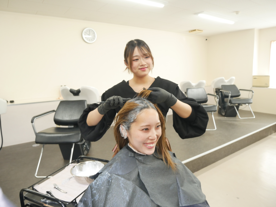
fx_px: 191
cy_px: 104
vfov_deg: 56.9
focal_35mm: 24
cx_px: 138
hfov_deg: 71.6
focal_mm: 12
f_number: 4.5
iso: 500
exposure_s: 1/50
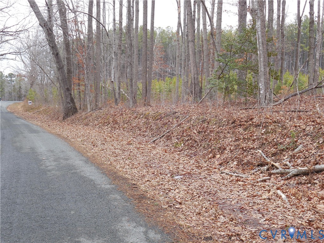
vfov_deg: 32.9
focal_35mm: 44
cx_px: 162
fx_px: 412
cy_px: 122
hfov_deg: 42.9
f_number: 4.7
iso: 125
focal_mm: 7.9
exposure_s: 1/50
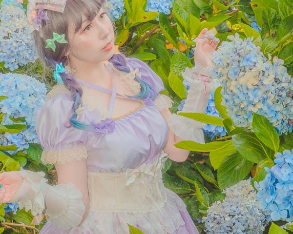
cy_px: 29
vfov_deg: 11.1
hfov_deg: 13.9
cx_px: 106
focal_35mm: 138
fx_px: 1197
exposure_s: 1/200
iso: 320
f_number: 14
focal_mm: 49
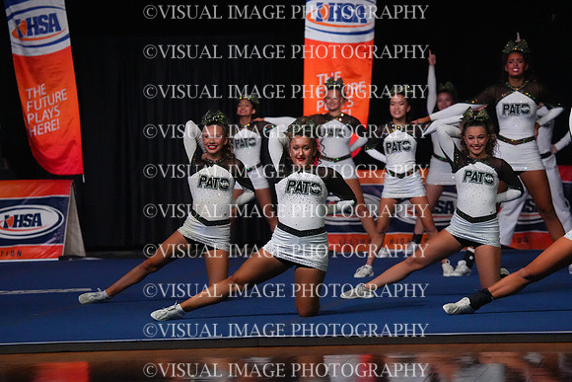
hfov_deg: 10.3
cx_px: 286
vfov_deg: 6.9
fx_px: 3178
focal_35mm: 200
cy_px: 191
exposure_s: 1/1250
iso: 16000
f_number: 5.6
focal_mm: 200
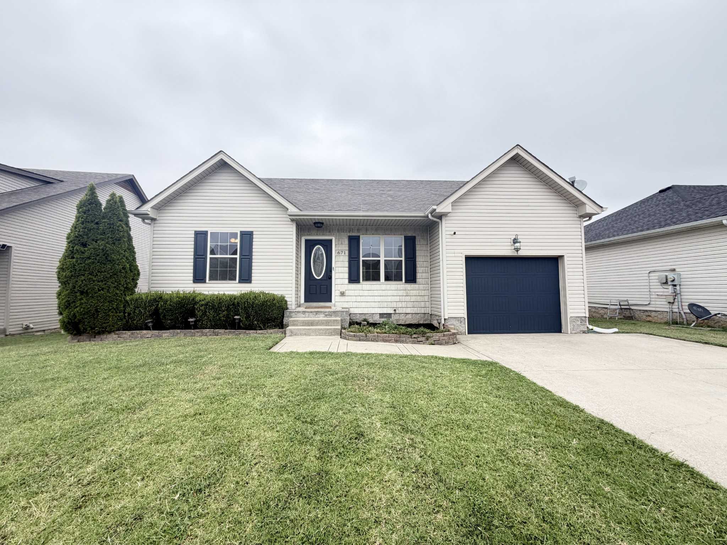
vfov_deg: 85.7
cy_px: 272
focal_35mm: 14
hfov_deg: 102.1
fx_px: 294
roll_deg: -0.1
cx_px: 364
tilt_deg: +2.9
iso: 50
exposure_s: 1/182
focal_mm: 2.22
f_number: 2.2
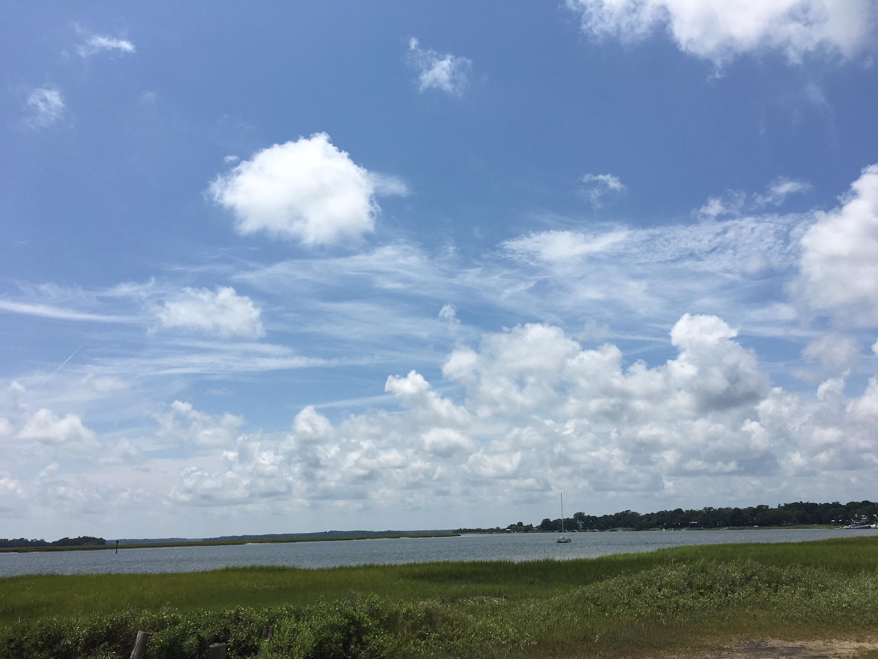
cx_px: 439
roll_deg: +1.0
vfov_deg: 48.2
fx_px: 736
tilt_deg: +17.3
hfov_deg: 61.7
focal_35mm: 29
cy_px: 330
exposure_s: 1/4049
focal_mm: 4.15
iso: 25
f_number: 2.2
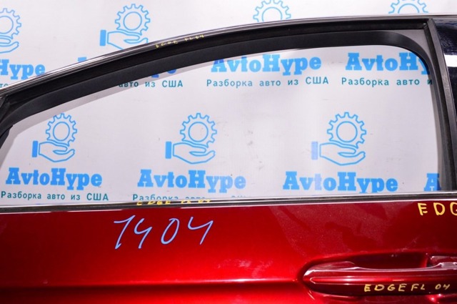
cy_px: 152
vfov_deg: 43.5
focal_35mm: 30
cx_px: 228
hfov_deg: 62.0
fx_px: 380
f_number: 8
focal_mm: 20
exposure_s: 1/200
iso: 1600
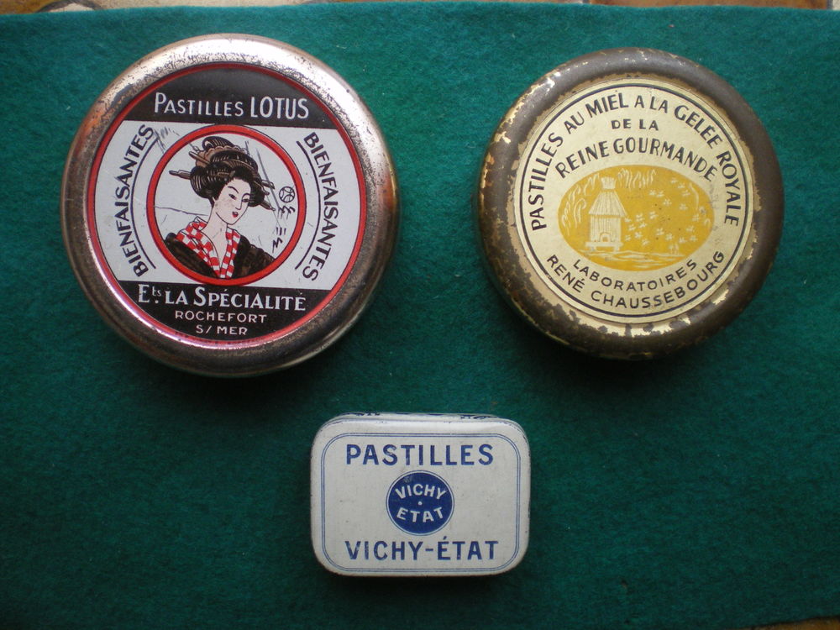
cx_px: 420
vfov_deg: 37.7
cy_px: 315
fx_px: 922
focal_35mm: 38
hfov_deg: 49.0
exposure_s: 1/50
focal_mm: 6.3
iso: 200
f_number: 3.1
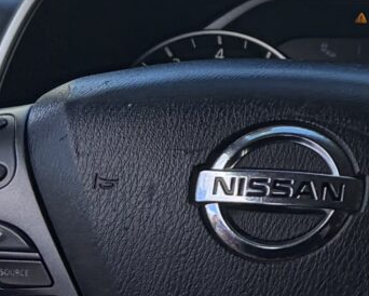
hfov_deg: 9.2
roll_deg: -3.6
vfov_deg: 8.1
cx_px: 845
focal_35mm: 190
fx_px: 2076
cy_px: -50
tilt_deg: -3.8
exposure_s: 1/801
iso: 50
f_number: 1.6
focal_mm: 5.96
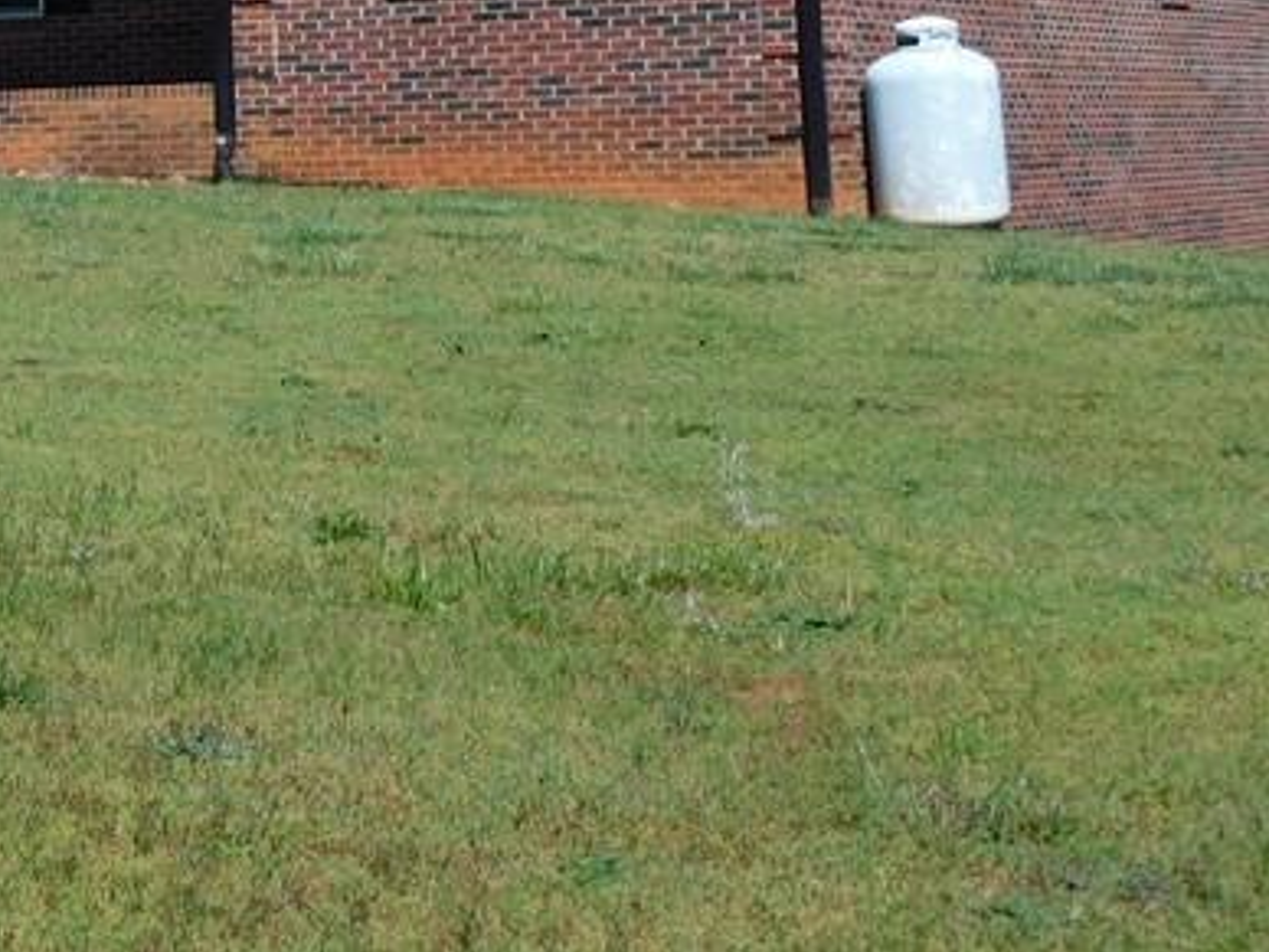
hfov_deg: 19.6
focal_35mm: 95
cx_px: -190
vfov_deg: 15.0
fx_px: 3483
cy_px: -190
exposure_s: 1/500
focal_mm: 6.3
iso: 125
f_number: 7
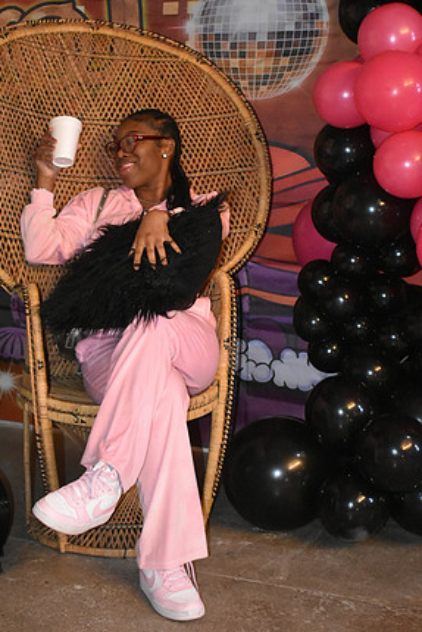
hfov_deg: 21.6
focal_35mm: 63
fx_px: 1101
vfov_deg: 32.0
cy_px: 267
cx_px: 154
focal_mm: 31
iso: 6400
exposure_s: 1/60
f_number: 4.2
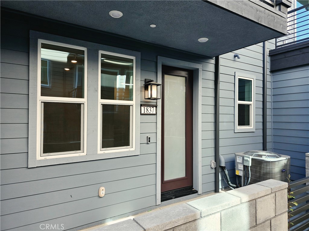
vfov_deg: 58.9
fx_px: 205
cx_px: 154
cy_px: 116
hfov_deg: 73.9
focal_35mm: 23
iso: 25
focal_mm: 6.3
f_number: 1.7
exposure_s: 1/120
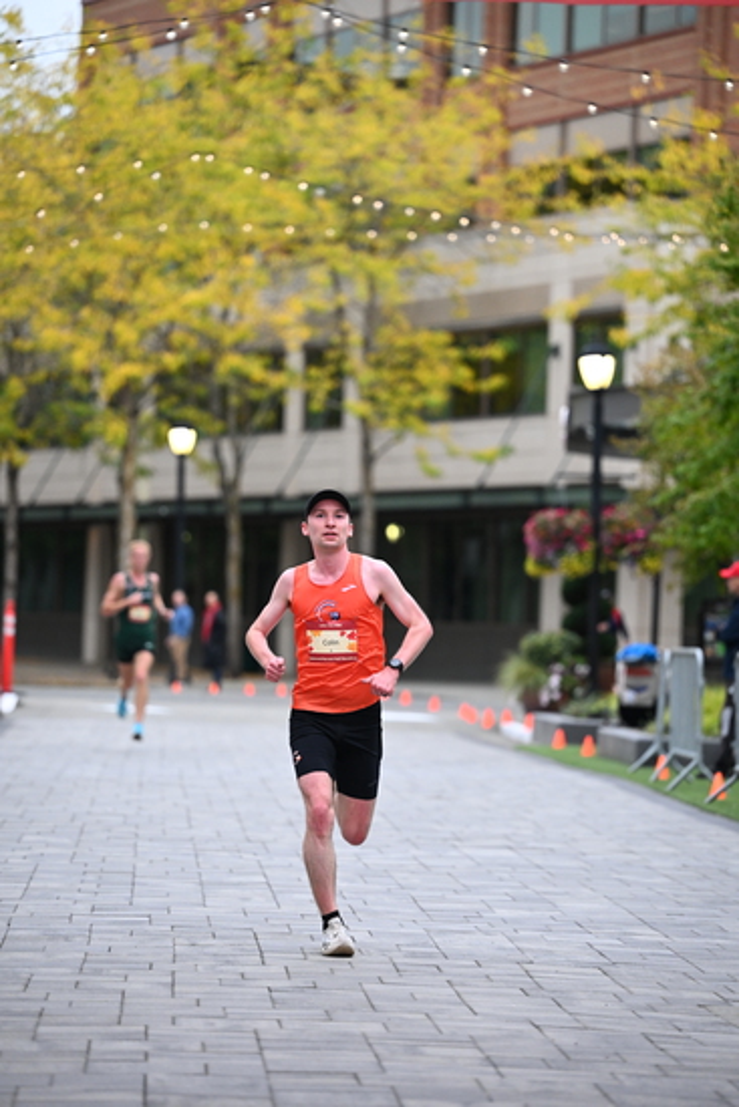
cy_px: 554
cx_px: 370
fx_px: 4308
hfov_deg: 9.8
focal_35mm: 140
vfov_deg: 14.6
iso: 1600
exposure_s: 1/1000
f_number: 2.8
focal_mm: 140
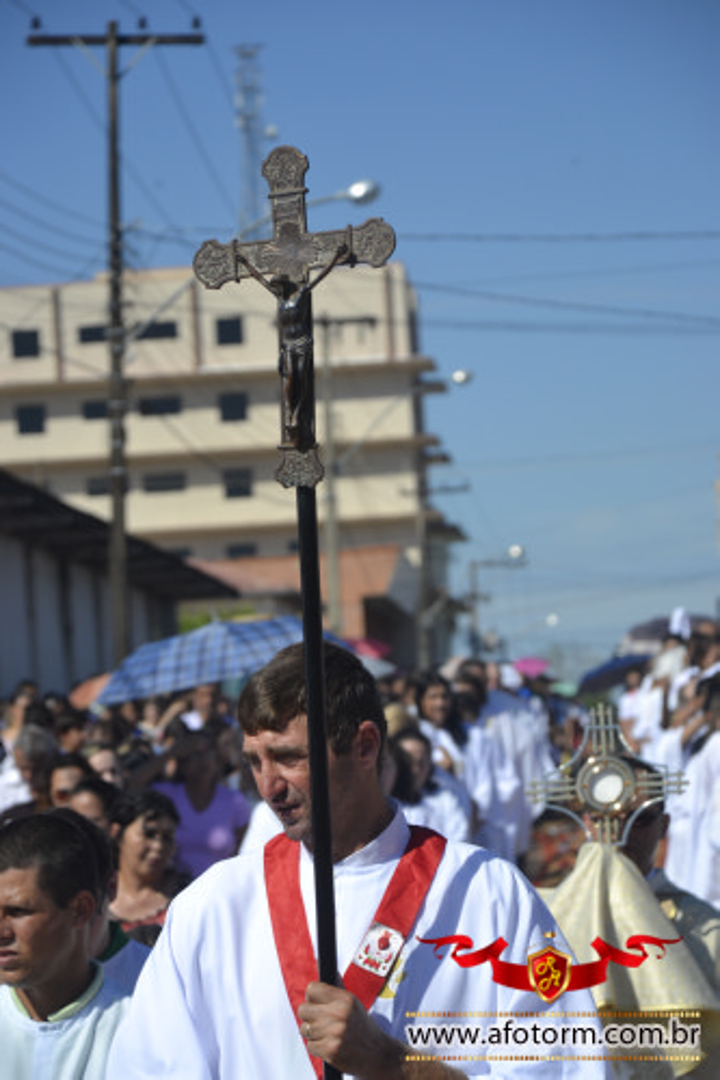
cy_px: 540
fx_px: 4503
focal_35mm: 150
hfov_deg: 9.1
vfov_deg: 13.7
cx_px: 360
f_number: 6.3
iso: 100
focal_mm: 100
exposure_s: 1/640
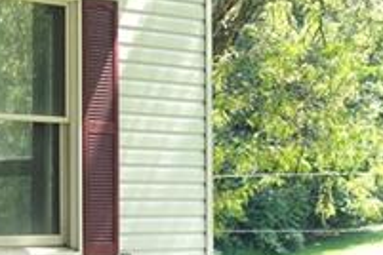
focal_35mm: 167
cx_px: 82
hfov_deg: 12.3
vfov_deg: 8.2
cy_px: 68
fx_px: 1777
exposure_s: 1/100
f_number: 5.6
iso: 100
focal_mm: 28
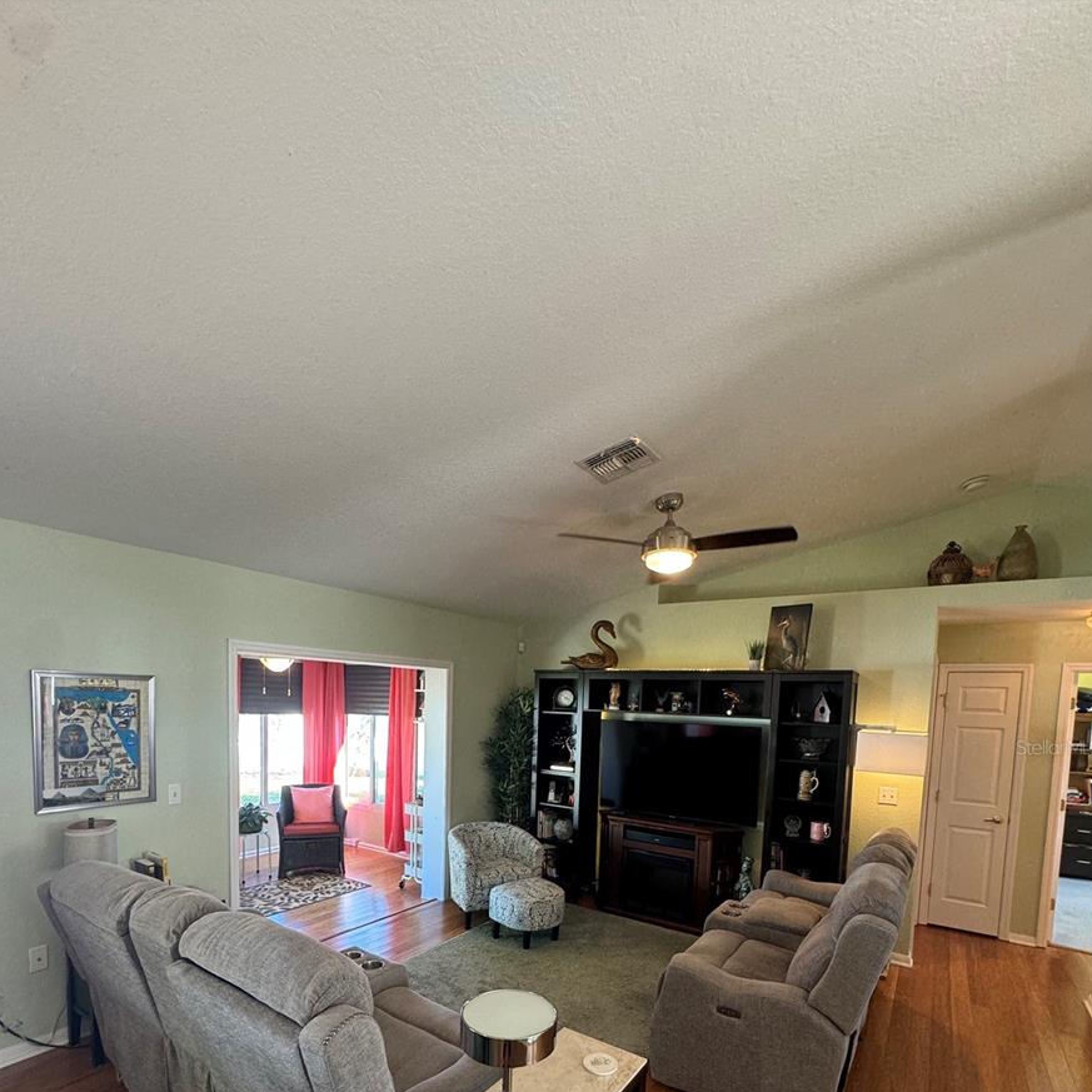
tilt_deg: -5.0
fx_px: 607
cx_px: 542
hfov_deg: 84.0
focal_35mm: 17
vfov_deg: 80.5
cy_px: 747
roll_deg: -1.4
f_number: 2.2
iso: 160
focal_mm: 2.22
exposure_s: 1/60
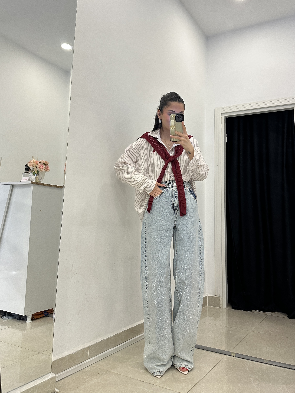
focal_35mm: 24
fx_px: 273
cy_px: 196
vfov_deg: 71.6
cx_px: 148
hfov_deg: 56.8
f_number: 1.78
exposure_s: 1/100
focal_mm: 6.86
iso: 200
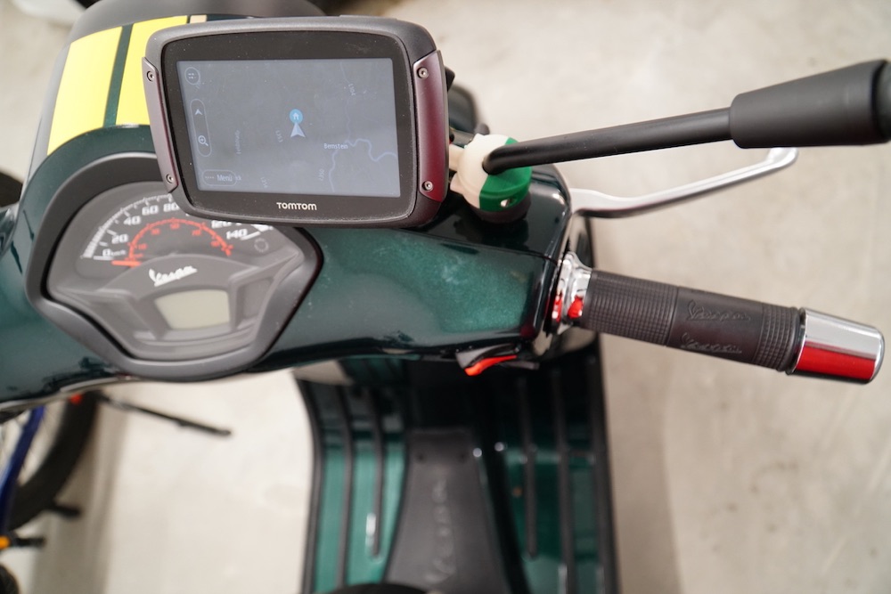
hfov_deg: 67.4
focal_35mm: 27
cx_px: 446
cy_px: 297
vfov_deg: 47.9
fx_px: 668
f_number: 4
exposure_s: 1/40
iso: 800
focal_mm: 18
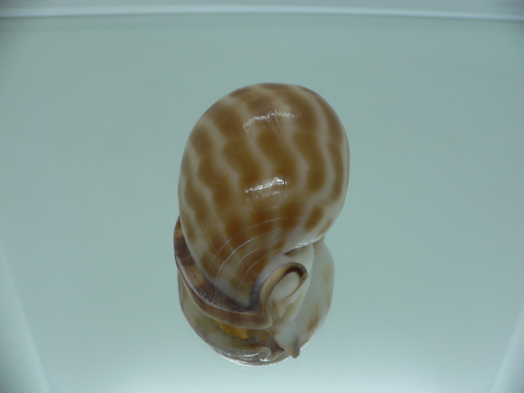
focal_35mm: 35
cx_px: 262
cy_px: 196
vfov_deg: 40.7
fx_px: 530
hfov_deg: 52.6
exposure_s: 1/60
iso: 80
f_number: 2.8
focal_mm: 4.6
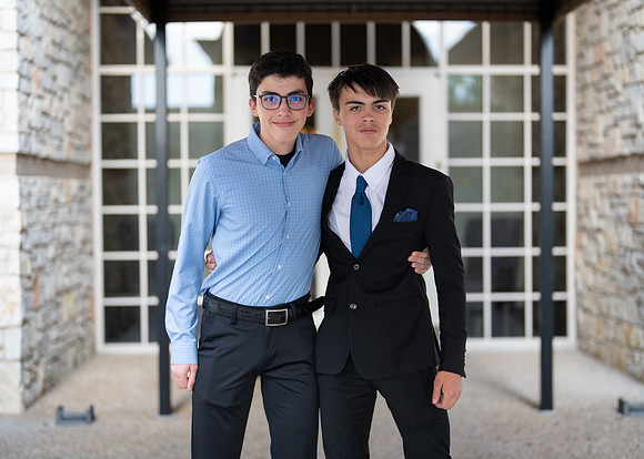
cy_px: 229
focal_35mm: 54
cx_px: 345
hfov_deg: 35.8
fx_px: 995
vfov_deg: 26.0
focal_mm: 50
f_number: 1.3
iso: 500
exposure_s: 1/500
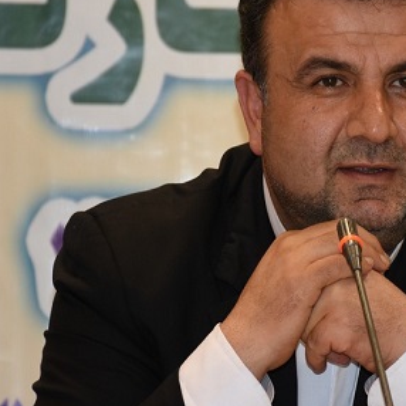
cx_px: 329
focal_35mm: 310
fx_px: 4114
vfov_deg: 5.6
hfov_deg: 5.6
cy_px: 141
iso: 640
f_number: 5.6
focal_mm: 116
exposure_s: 1/80
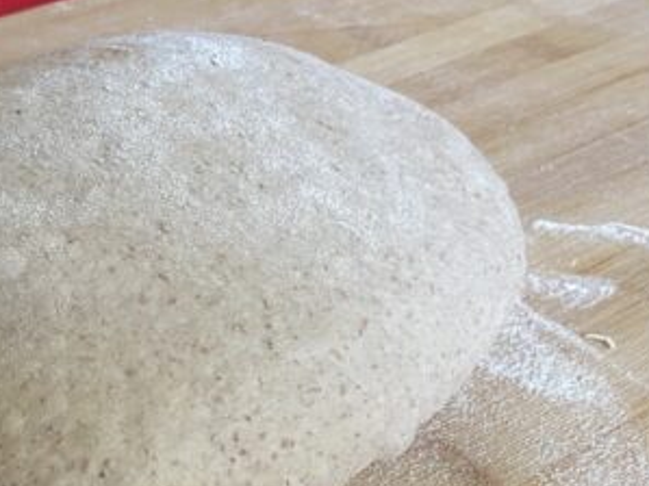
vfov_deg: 25.1
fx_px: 1087
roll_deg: +2.7
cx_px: 49
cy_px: 317
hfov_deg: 31.5
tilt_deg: -40.4
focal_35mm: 58
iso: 250
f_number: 1.8
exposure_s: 1/60
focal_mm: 4.25
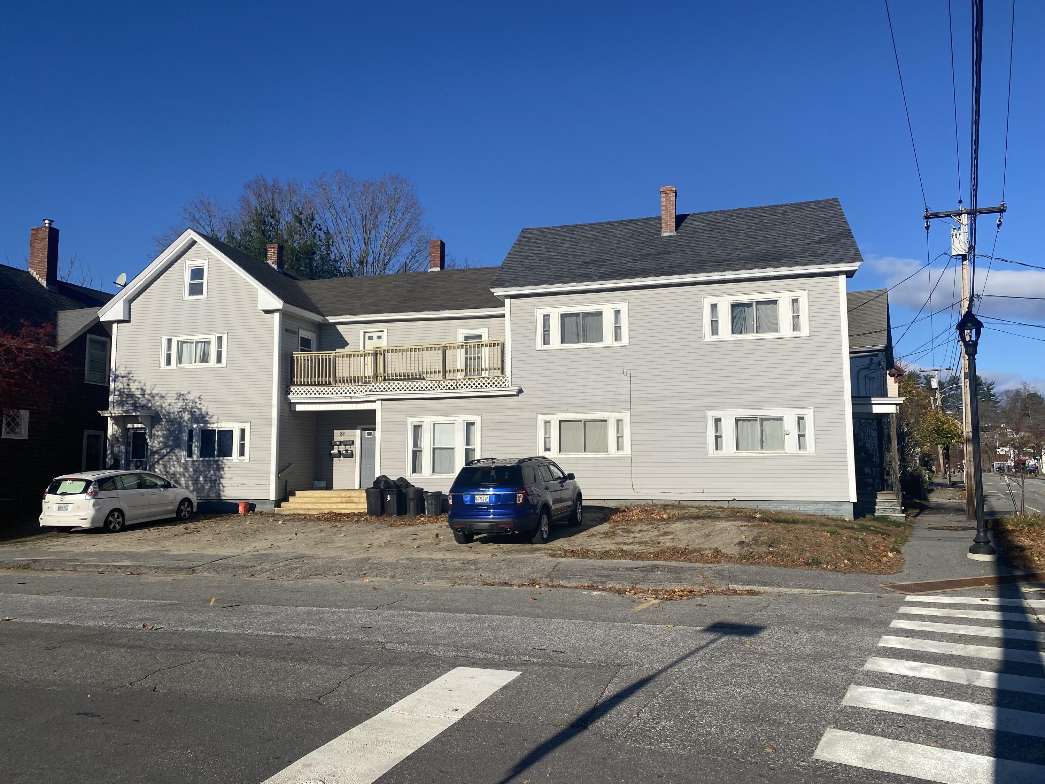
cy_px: 392
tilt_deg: +5.1
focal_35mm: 26
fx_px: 785
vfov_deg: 53.1
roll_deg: +0.1
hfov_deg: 67.3
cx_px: 522
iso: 32
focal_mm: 4.25
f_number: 1.8
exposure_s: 1/5236
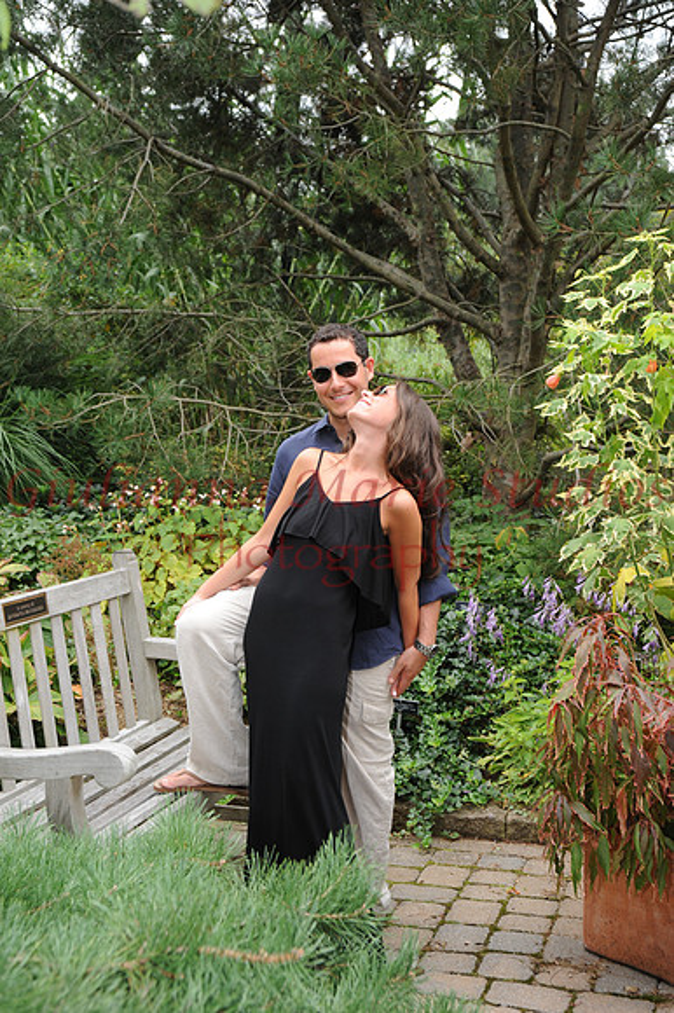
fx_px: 1546
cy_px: 506
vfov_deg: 36.3
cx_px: 337
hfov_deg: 24.6
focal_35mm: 55
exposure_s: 1/80
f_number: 8
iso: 500
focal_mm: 55
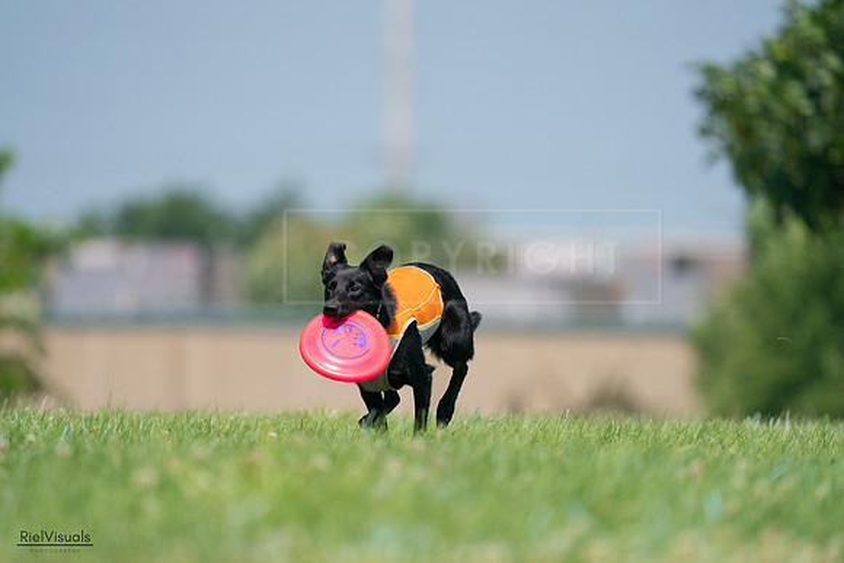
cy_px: 282
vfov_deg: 2.3
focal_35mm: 600
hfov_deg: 3.4
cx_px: 422
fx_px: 14069
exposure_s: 1/4000
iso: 1000
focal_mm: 600
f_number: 6.3
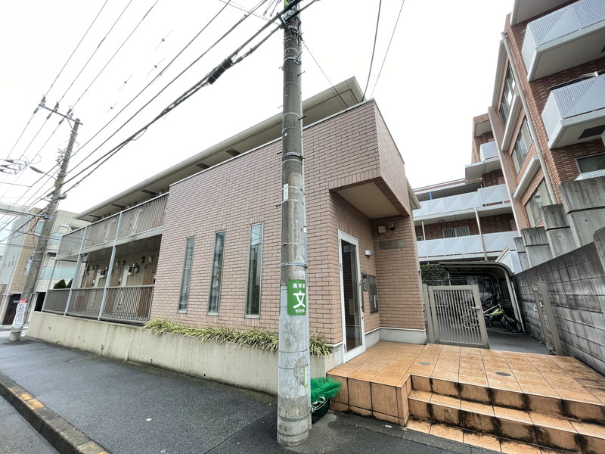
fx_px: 245
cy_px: 227
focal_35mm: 14
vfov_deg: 85.7
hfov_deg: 102.1
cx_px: 302
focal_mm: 1.54
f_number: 2.4
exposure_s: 1/99
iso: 40
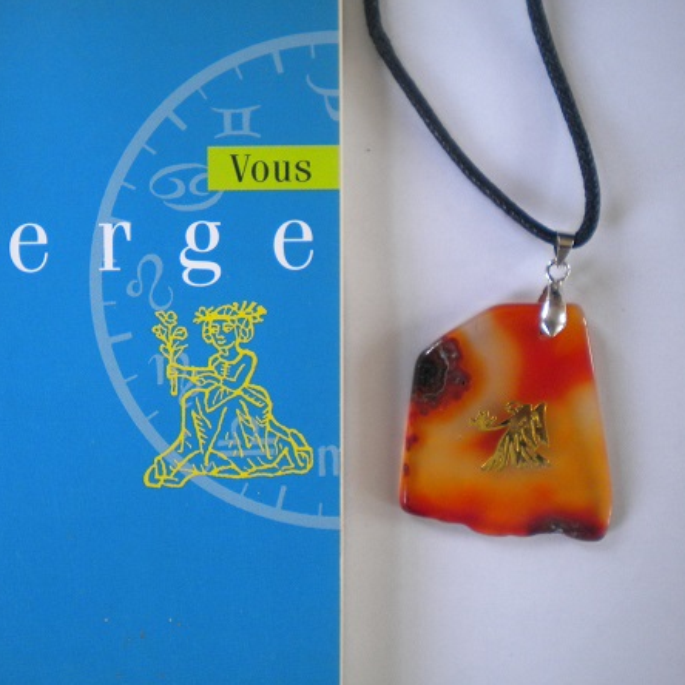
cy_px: 344
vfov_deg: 34.7
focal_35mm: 49
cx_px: 233
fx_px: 1097
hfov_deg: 34.4
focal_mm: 7.4
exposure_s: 1/60.4
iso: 274
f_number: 3.5
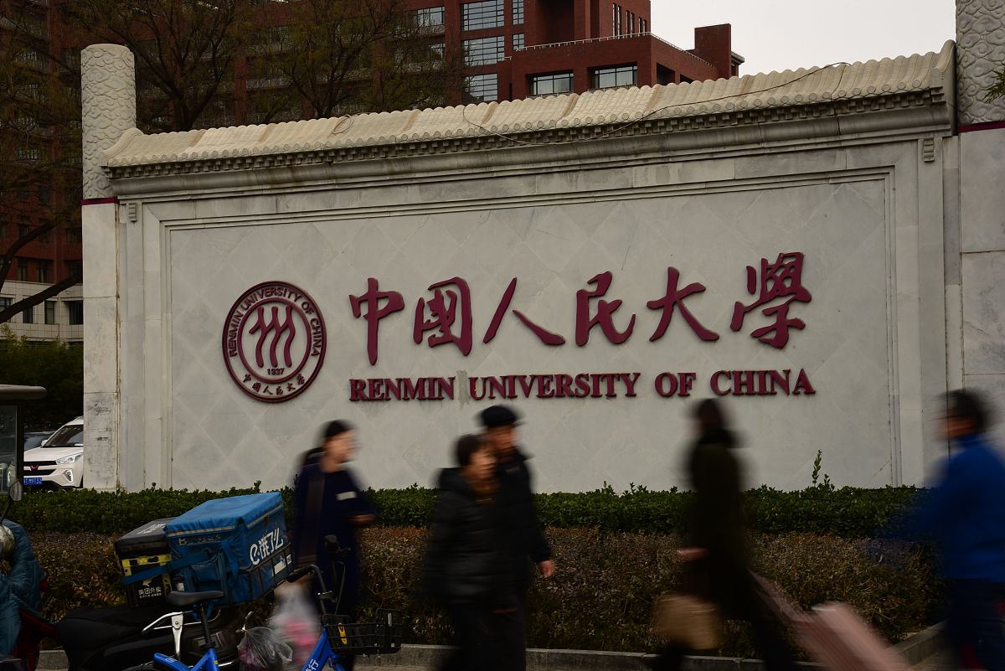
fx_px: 1731
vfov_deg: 21.9
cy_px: 336
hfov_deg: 32.4
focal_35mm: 62
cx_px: 502
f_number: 20
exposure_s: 1/10
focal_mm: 62
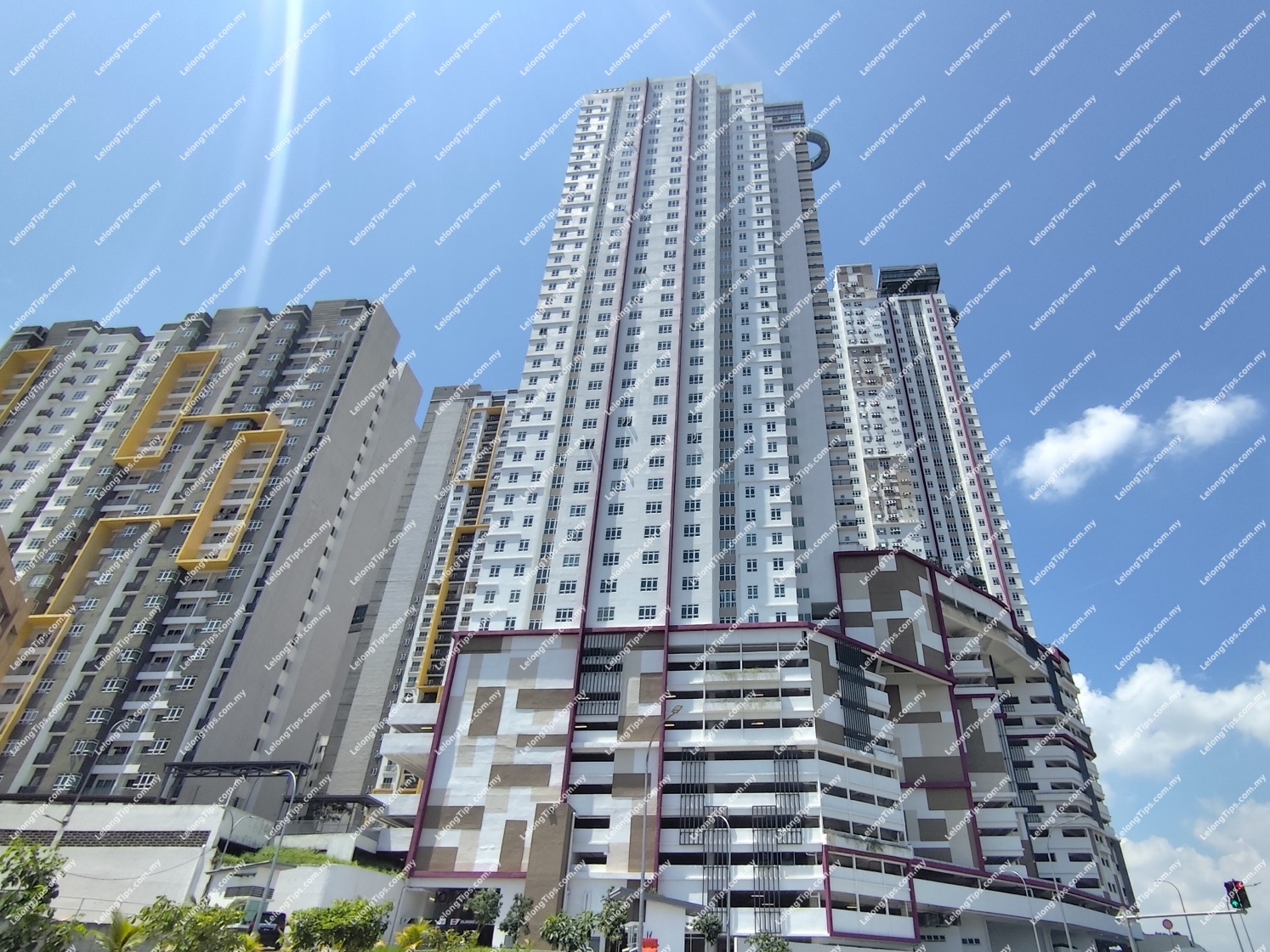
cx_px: 635
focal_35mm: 17
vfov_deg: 74.7
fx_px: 624
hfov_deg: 91.0
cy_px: 476
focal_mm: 1.65
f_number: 2.2
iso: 50
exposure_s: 1/1672
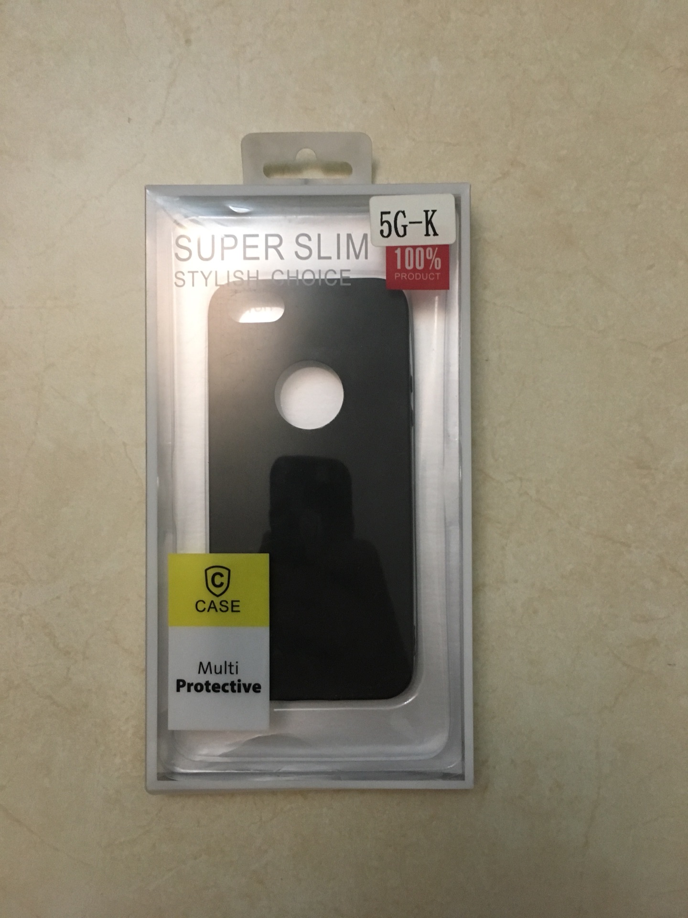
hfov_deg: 48.2
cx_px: 344
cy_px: 459
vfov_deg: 61.7
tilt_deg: -88.1
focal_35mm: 29
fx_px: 769
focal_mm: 4.15
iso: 200
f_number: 2.2
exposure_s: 1/20
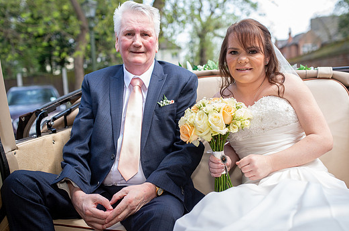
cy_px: 121
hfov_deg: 49.6
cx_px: 179
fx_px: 378
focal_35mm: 39
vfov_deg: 34.1
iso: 100
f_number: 2.8
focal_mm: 35
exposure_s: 1/250
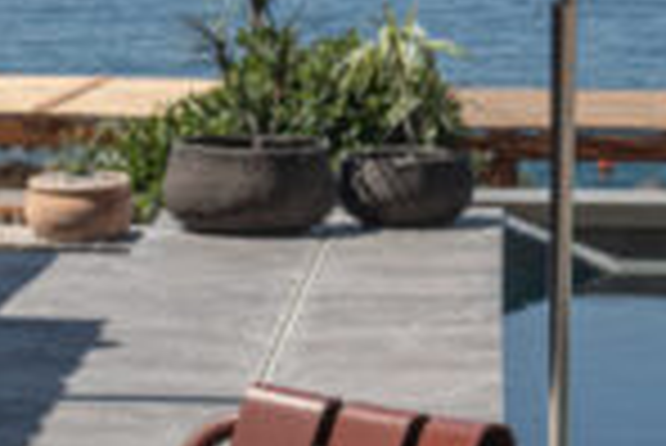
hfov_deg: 9.7
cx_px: 436
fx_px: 3907
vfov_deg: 6.5
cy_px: 171
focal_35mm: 211
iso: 200
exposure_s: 1/250
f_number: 13
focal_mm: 52
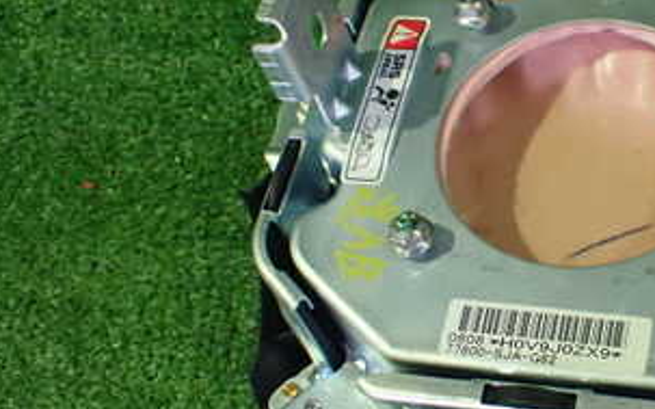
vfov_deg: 20.6
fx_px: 1124
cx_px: 599
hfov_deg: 30.9
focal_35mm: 63
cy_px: 225
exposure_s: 1/50
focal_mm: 5.4
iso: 800
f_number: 2.3
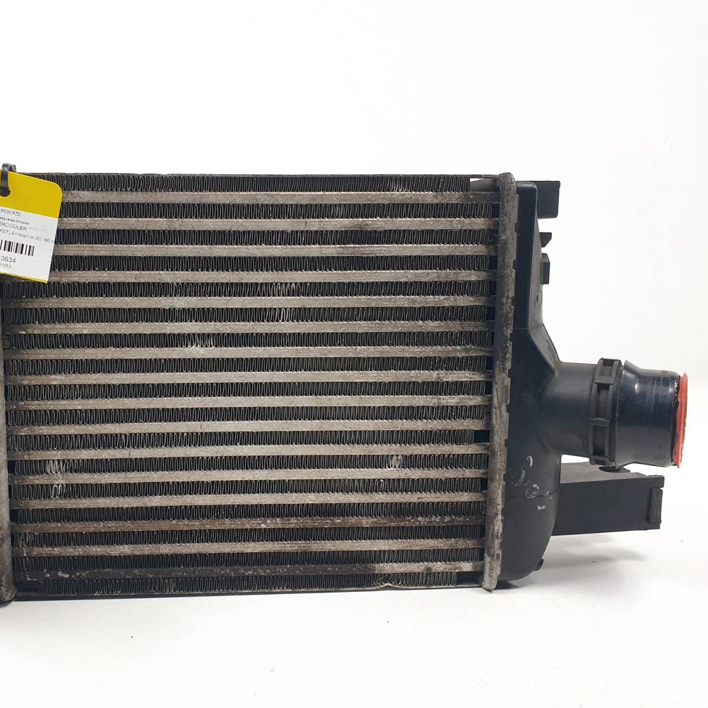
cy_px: 351
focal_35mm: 31
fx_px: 717
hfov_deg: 51.8
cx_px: 255
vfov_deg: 52.5
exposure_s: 1/162
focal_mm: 4.3
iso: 50
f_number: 2.4
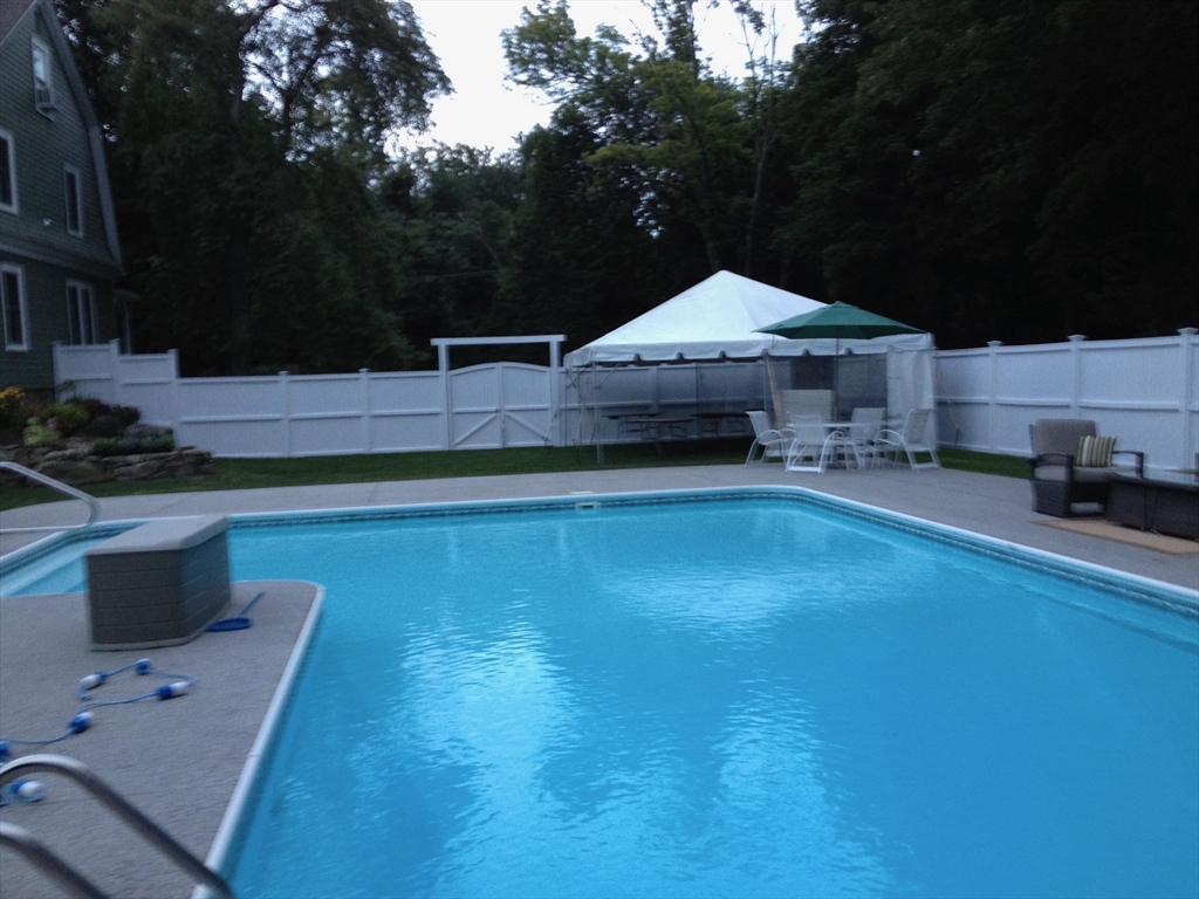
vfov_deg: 40.7
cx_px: 600
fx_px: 1212
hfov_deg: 52.6
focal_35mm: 35
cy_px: 450
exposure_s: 1/20
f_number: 2.4
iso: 125
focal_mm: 4.28
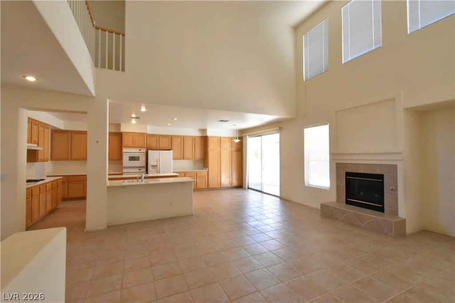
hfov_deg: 100.4
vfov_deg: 77.3
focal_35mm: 15
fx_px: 190
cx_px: 228
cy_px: 152
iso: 4000
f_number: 18
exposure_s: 1/40
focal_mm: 10
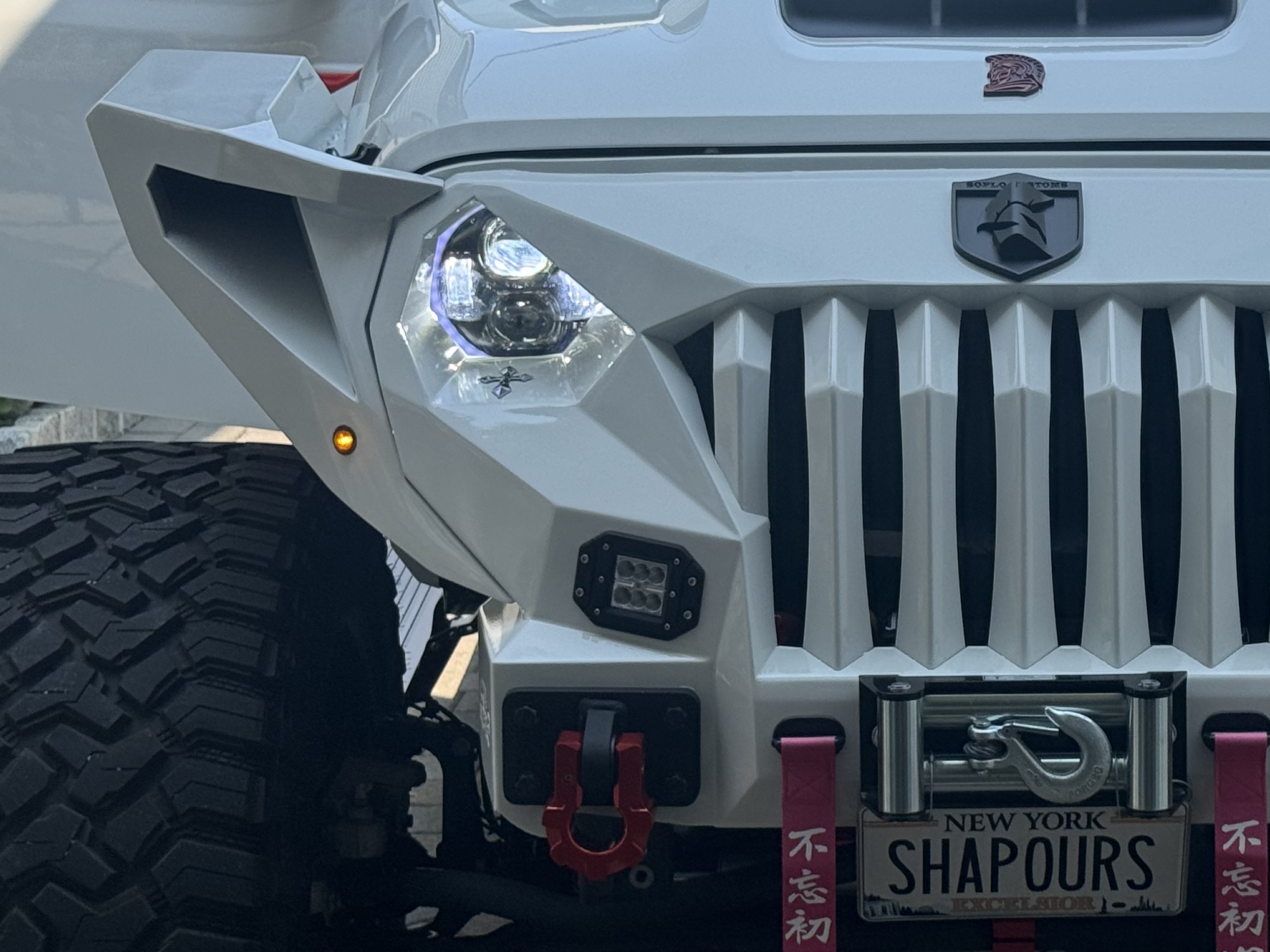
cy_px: 433
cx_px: 1033
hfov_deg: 20.4
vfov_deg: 15.6
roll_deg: -0.6
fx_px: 3486
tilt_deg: -10.9
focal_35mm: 95
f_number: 1.78
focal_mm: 6.76
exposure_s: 1/2110
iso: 64
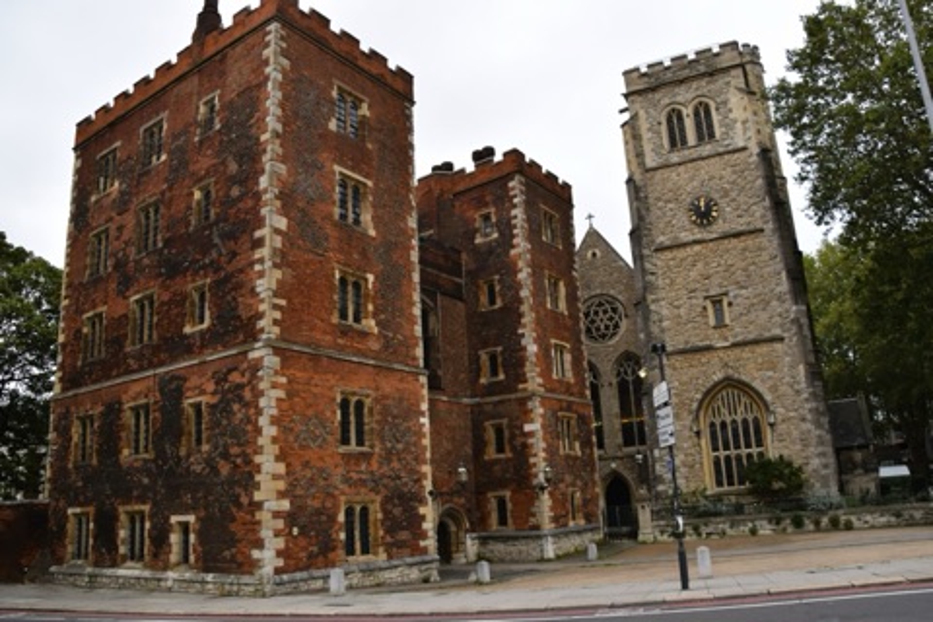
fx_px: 700
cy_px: 311
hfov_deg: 67.4
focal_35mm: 27
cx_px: 466
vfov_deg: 47.9
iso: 400
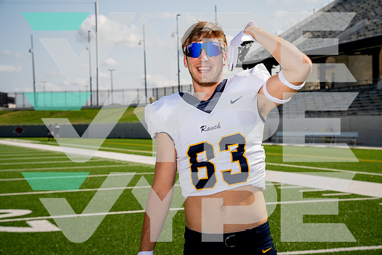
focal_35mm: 70
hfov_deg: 28.8
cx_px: 191
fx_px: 743
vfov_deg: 19.5
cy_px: 128
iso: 100
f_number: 7.1
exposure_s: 1/250
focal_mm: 70
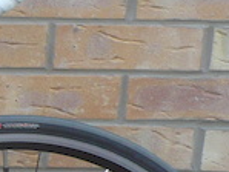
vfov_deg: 7.9
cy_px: 195
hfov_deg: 9.2
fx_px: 1245
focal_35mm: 188
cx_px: -355
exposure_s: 1/80
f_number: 2.8
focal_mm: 5.8
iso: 100
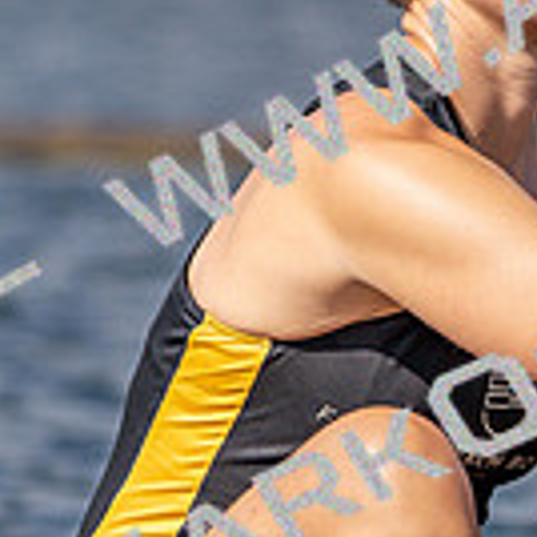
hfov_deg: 1.8
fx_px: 16744
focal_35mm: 954
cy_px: 258
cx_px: 601
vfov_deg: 1.8
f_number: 5.6
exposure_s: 1/1600
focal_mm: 259
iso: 160
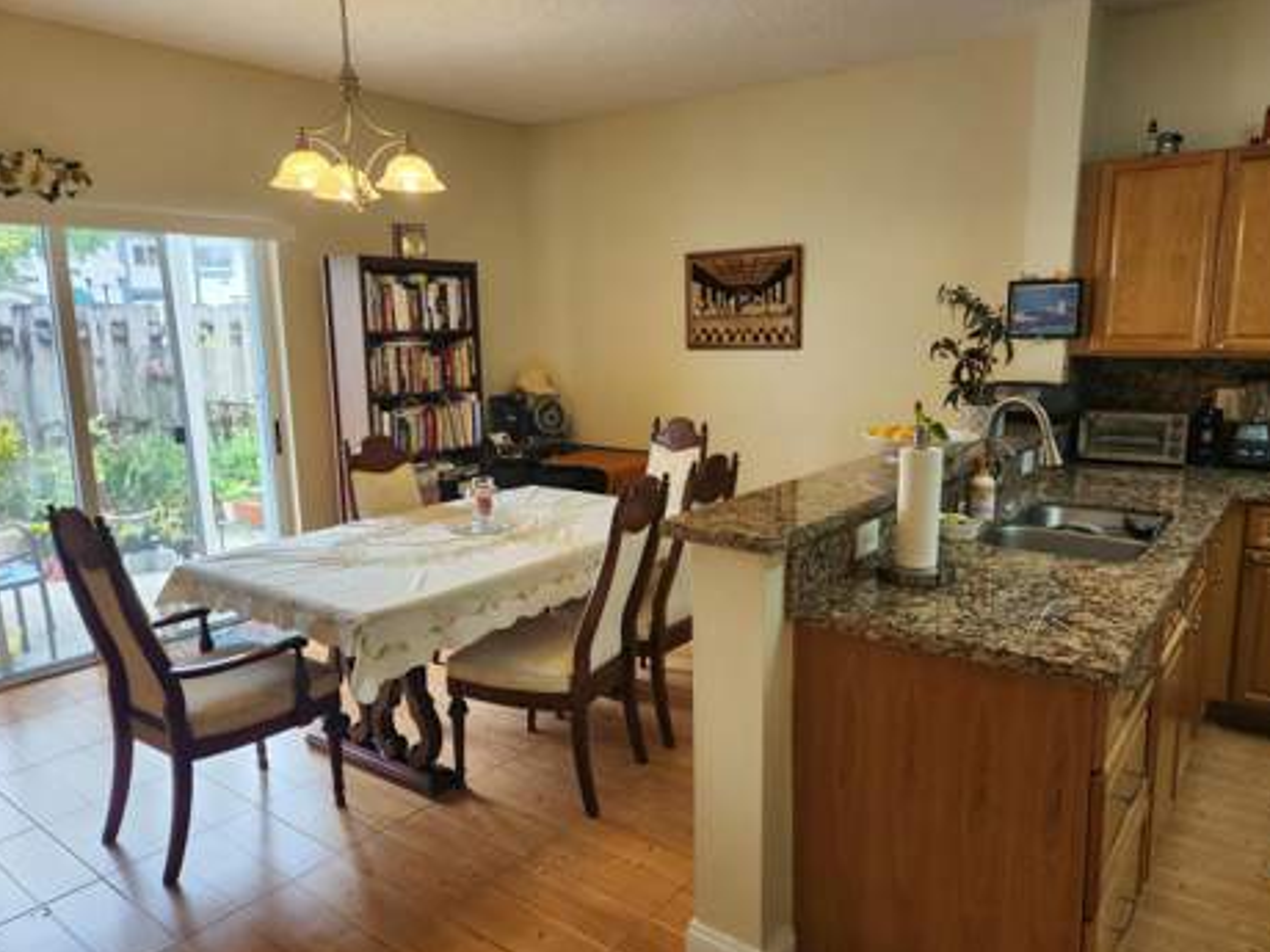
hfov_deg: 71.6
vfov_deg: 56.8
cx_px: 649
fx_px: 881
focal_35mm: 24
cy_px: 491
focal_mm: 5.4
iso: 100
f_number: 1.8
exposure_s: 1/120
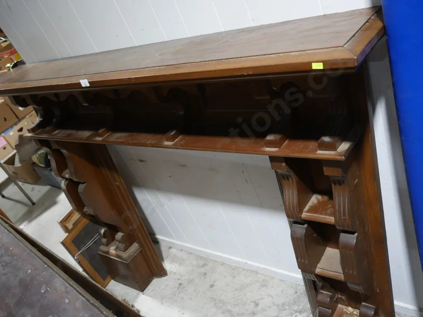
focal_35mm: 32
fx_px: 391
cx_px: 212
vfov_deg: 44.2
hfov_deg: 56.8
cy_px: 158
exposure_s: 1/60
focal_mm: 16
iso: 500
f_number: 3.6
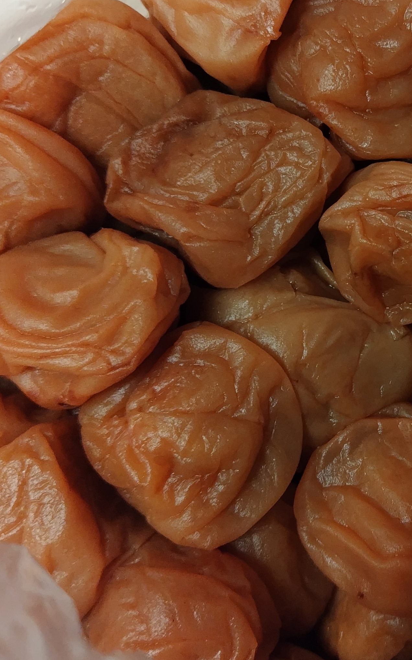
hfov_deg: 25.1
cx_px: 409
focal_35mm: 49
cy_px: 268
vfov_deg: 40.9
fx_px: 880
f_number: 1.9
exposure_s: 1/60
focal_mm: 5.5
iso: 541
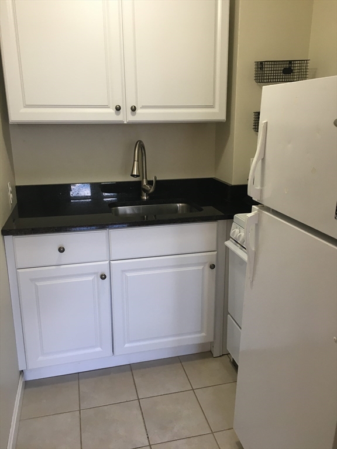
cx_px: 168
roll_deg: +1.9
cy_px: 224
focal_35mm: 29
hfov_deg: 48.2
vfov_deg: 61.7
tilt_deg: -13.9
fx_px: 376
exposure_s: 1/30
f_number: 2.2
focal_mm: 4.15
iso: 64
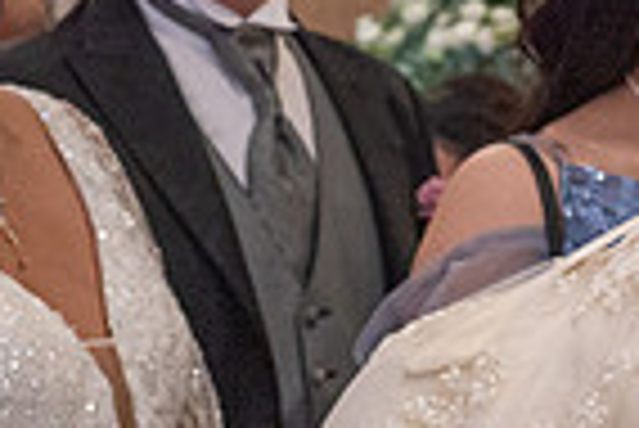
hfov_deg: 13.8
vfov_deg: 9.6
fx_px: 2541
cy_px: 327
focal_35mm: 143
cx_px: 832
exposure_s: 1/100
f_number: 5
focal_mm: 35
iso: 2500
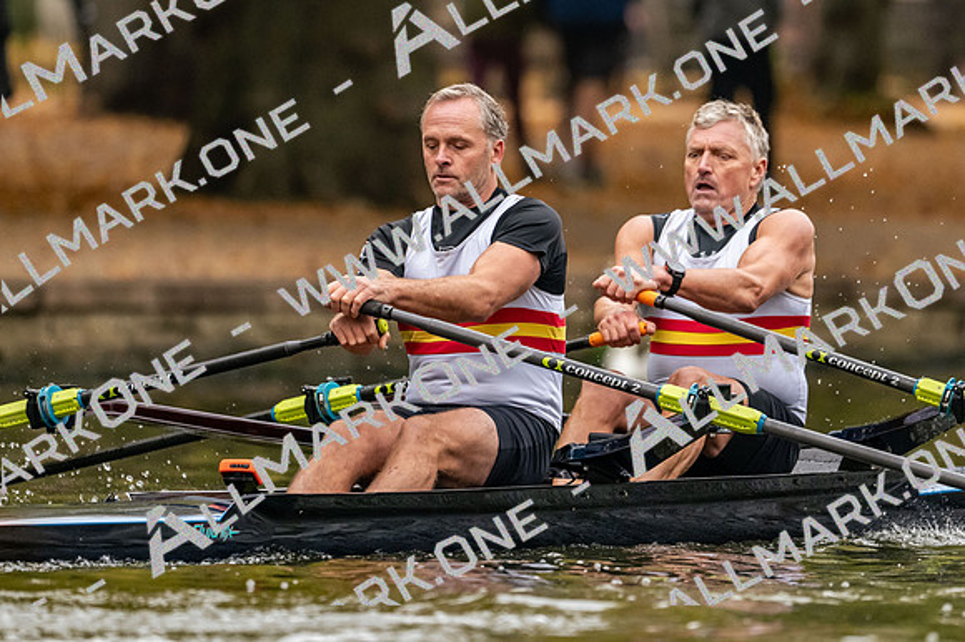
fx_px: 16074
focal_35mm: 600
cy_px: 321
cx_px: 482
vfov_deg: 2.3
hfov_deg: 3.4
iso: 2800
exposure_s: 1/2500
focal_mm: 400
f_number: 4.5
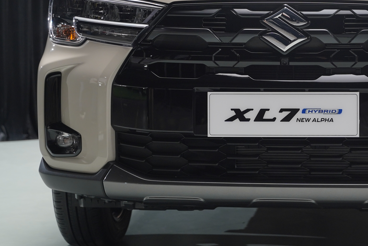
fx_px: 951
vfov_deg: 14.6
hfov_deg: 21.6
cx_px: 305
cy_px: 56
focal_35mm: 93
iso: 800
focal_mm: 48
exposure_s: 1/100
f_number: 3.5
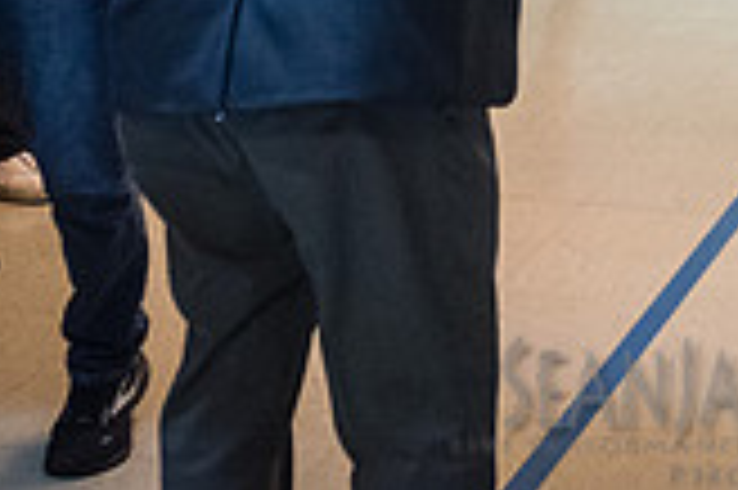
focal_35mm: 124
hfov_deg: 16.0
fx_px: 2539
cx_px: 837
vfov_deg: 10.4
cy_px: -375
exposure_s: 1/200
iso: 8000
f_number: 4
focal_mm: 35
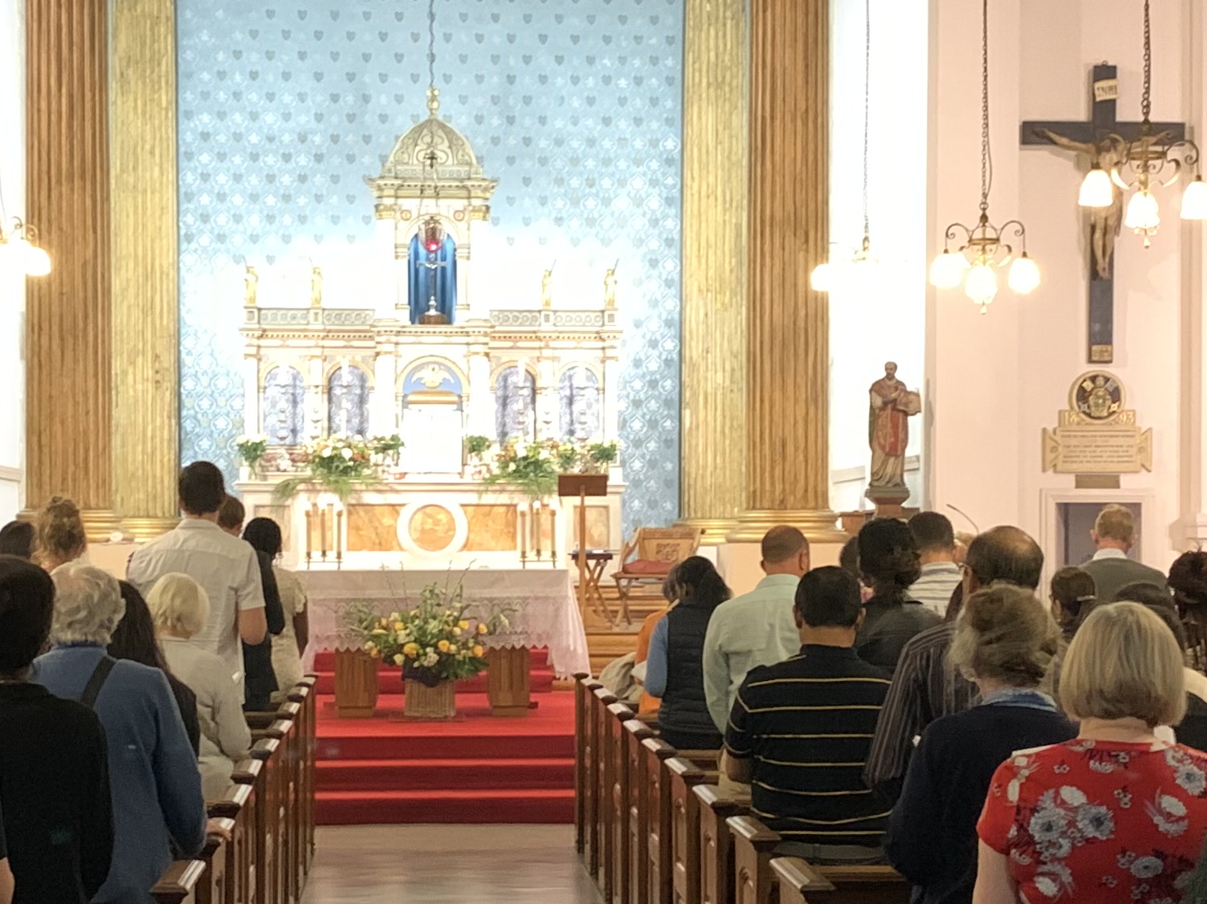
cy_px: 566
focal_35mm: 71
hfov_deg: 27.4
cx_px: 552
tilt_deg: +2.0
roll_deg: +0.8
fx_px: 2475
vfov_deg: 20.7
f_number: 1.8
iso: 640
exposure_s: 1/25
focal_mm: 4.25
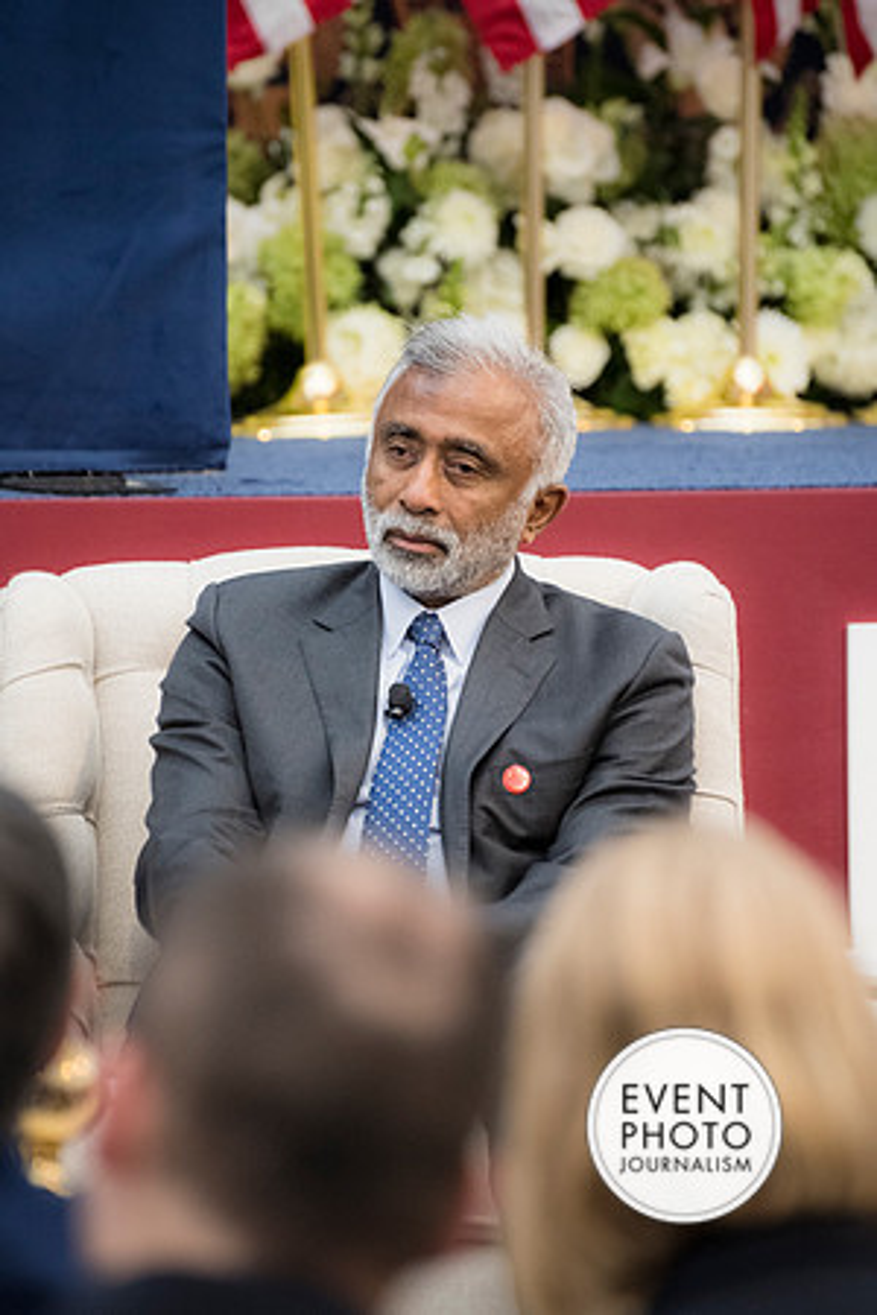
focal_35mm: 240
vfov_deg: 8.6
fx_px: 8769
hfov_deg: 5.7
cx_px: 438
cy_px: 658
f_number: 5.3
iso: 2500
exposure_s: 1/400
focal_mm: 240
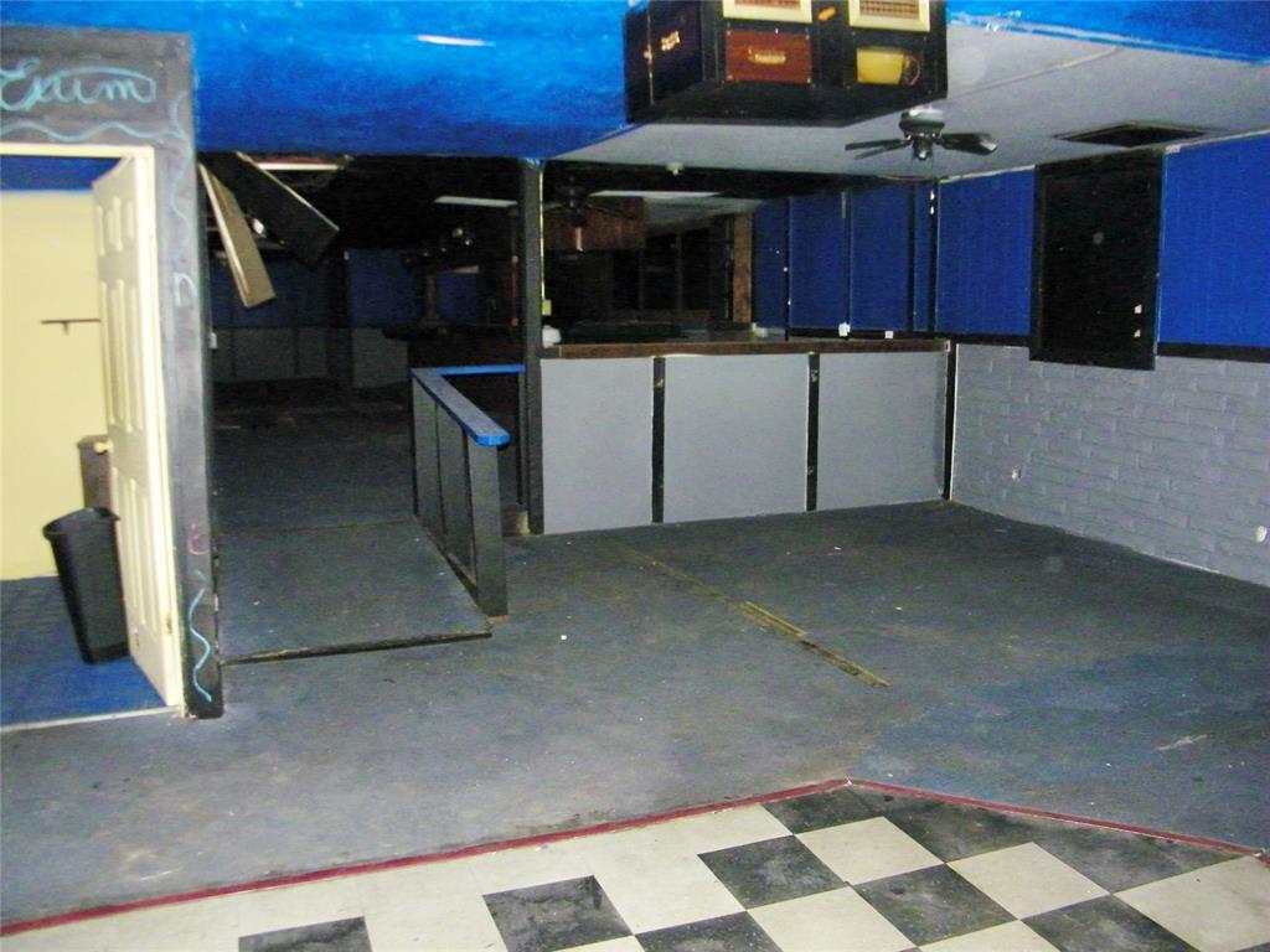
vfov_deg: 49.7
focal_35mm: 28
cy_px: 476
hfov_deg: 63.4
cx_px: 635
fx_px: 1027
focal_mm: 5
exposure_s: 1/30
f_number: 3.5
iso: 400
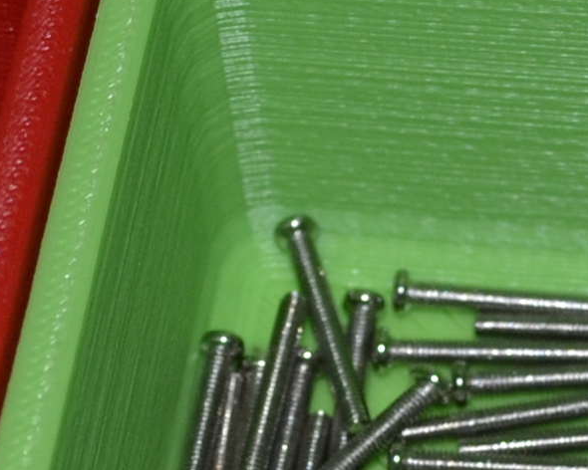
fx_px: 4594
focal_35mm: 264
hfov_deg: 7.2
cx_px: 816
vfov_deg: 5.9
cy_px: 313
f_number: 4
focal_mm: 24
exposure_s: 1/60
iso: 360
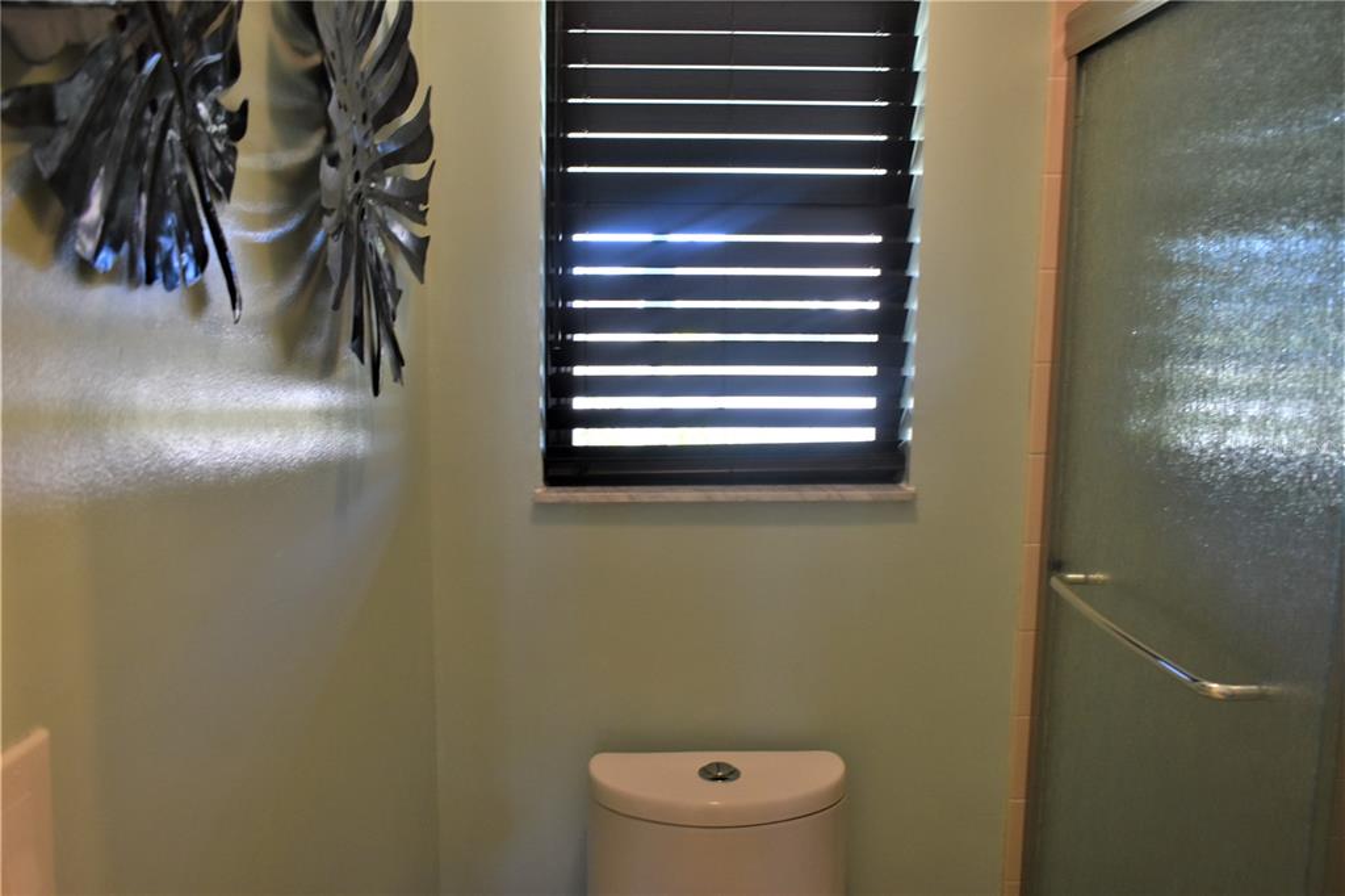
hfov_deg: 67.4
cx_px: 672
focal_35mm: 27
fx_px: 1008
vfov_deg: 47.9
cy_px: 448
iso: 400
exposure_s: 1/60
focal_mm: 18
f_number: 4
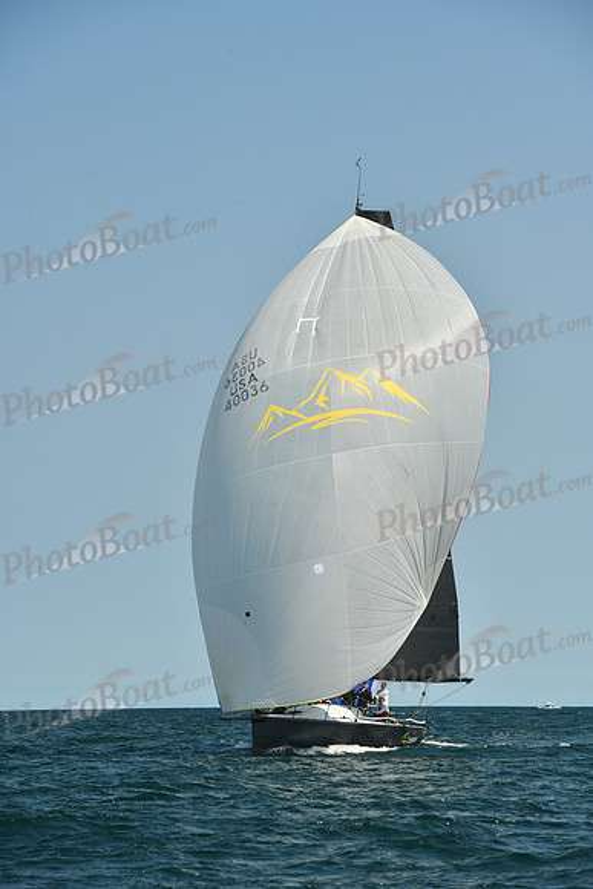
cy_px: 444
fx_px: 3580
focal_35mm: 145
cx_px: 296
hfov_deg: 9.5
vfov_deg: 14.2
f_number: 8
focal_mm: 145
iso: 320
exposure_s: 1/640
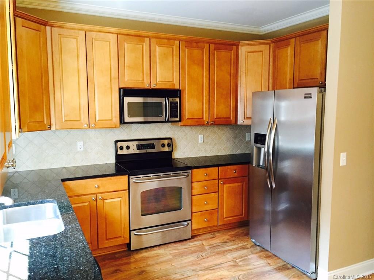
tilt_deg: -6.7
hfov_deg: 61.7
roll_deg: -1.0
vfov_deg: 48.2
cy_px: 140
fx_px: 313
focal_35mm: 29
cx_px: 187
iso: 160
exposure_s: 1/30
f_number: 2.2
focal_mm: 4.15
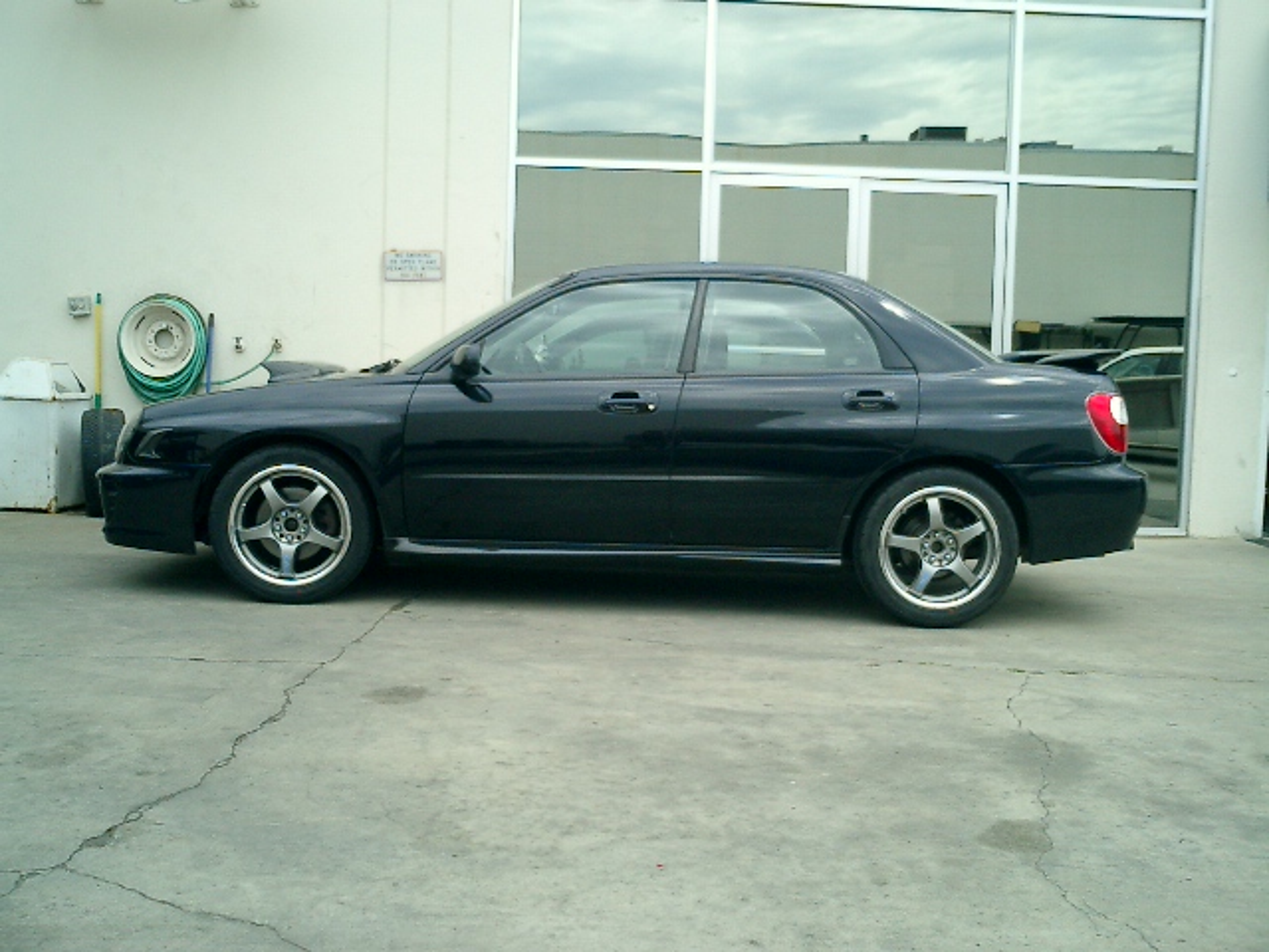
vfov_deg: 39.7
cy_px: 476
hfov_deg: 51.4
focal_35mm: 36
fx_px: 1320
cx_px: 634
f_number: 3.2
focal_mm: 7.5
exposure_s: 1/800
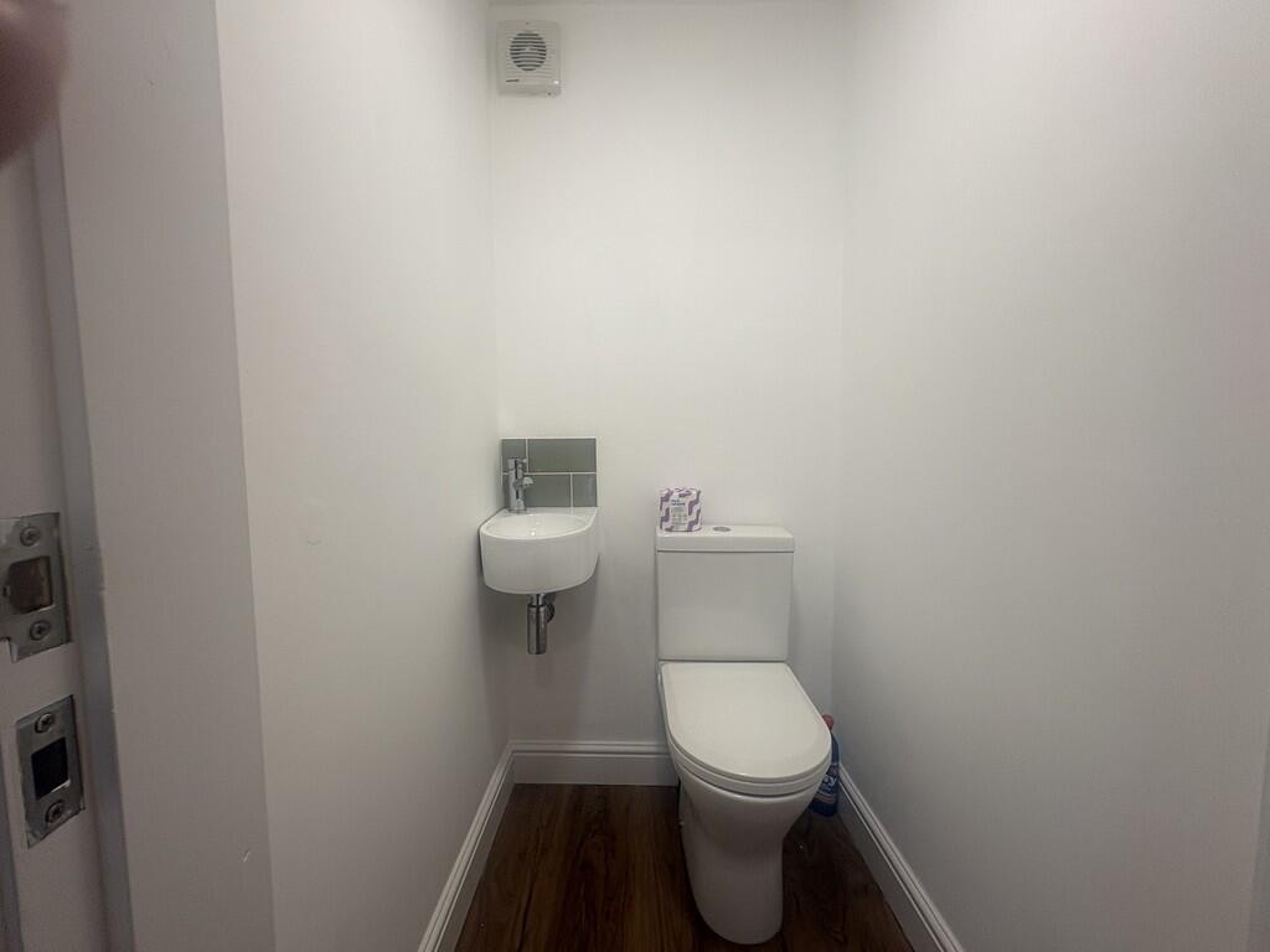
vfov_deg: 85.7
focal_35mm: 14
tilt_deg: -5.2
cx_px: 635
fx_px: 514
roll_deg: +1.3
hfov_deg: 102.1
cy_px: 476
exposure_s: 1/100
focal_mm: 2.22
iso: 50
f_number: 2.2
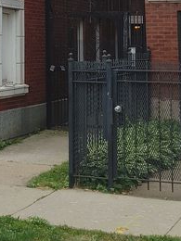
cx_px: -59
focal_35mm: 108
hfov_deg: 13.2
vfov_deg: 17.3
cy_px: -51
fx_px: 753
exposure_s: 1/200
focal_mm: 5.58
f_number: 1.8
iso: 50
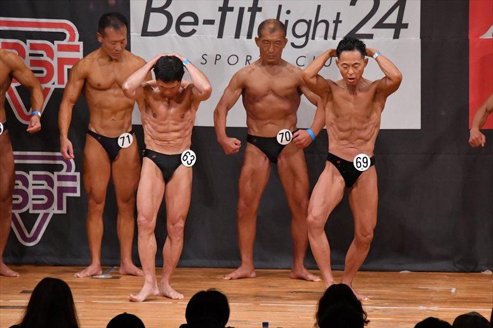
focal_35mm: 285
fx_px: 3901
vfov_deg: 4.8
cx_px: 246
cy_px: 164
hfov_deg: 7.2
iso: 7200
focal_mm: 190
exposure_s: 1/400
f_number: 5.6
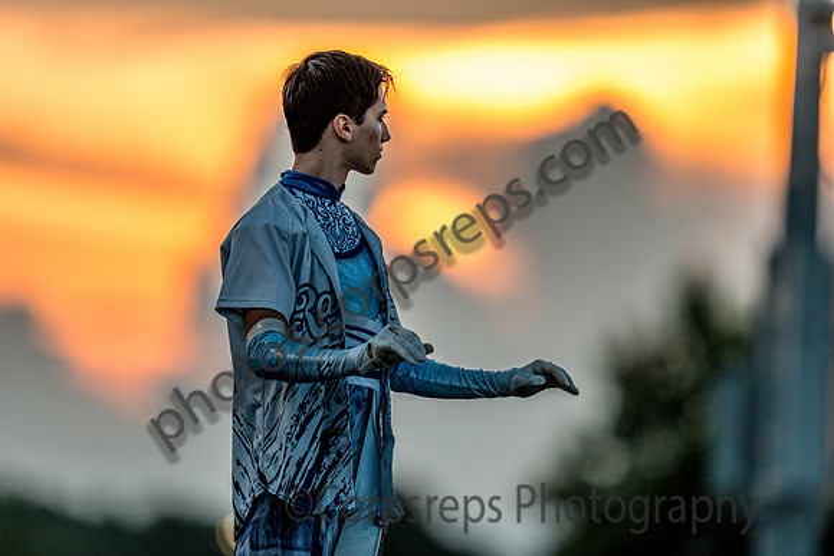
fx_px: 9268
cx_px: 417
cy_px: 278
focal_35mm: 400
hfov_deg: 5.2
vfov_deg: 3.4
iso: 320
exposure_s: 1/1600
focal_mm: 400
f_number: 2.8
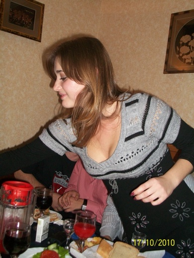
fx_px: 314
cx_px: 97
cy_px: 129
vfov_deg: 44.8
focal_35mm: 42
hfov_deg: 34.3
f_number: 3.2
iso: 120
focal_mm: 7.1
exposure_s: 1/60
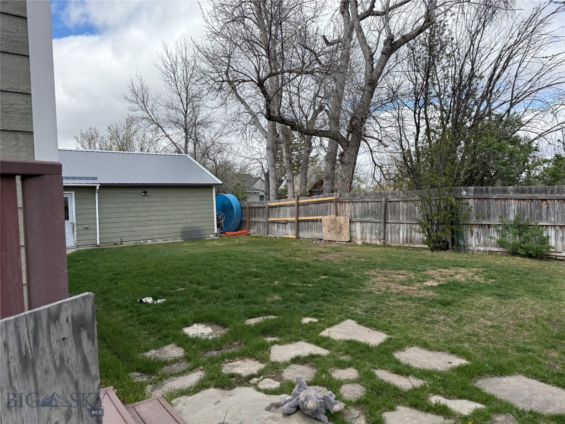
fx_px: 392
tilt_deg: +0.0
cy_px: 212
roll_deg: +3.2
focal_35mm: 24
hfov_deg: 71.6
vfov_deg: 56.8
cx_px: 282
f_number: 1.78
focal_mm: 6.76
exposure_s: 1/3021
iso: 125
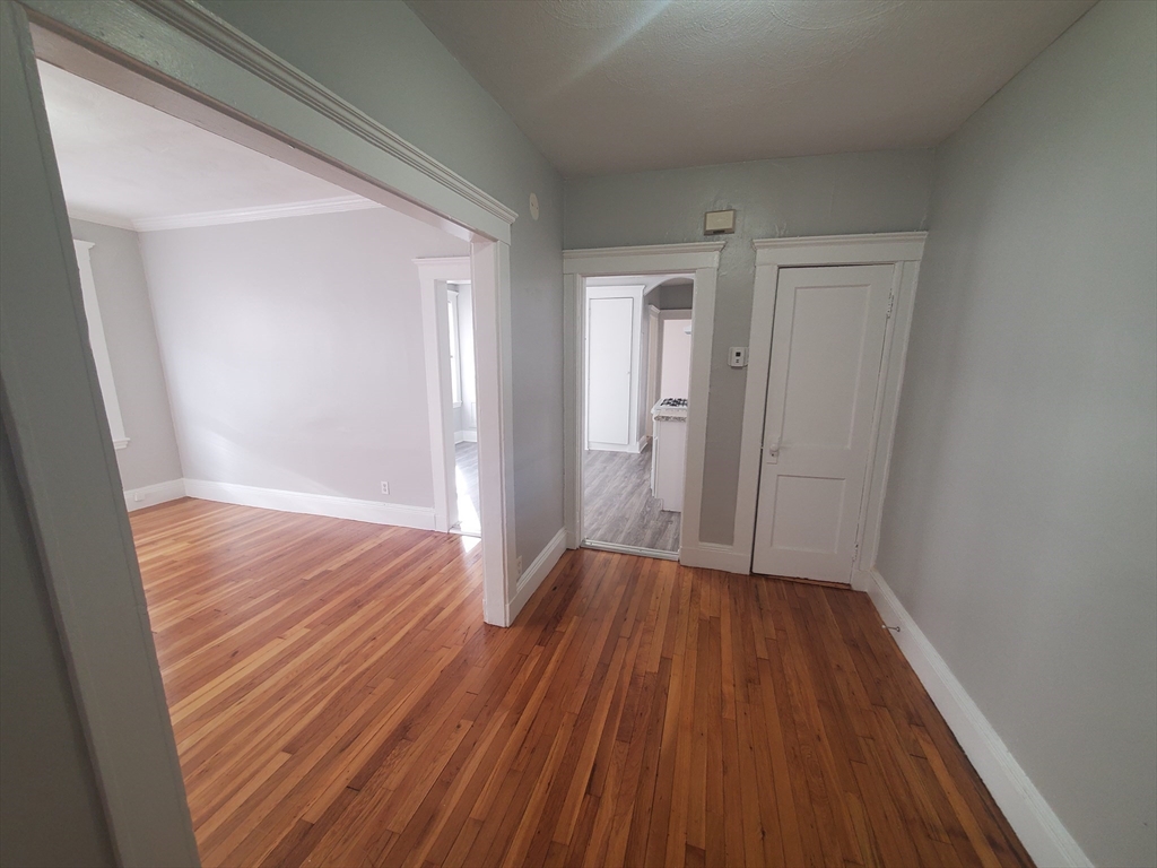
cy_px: 434
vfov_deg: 89.9
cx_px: 578
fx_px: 435
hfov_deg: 106.2
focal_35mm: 13
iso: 160
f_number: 2.2
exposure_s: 1/60
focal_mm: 1.8
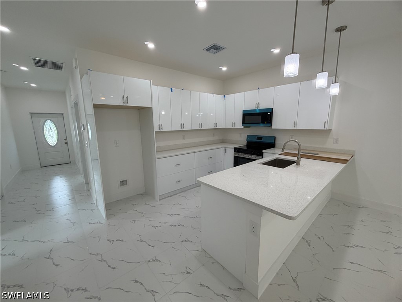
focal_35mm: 14
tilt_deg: -9.3
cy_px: 151
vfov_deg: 85.7
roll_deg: +1.4
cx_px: 201
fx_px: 163
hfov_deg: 102.1
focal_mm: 2.22
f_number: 2.2
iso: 125
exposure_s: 1/120
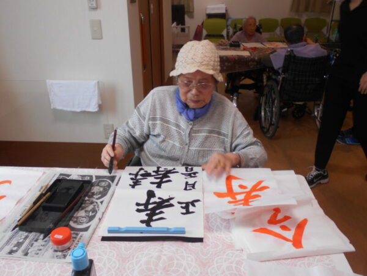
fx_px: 318
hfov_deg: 60.0
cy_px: 138
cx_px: 184
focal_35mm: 30
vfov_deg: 46.8
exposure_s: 1/30
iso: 80
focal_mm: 5.1
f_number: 3.4
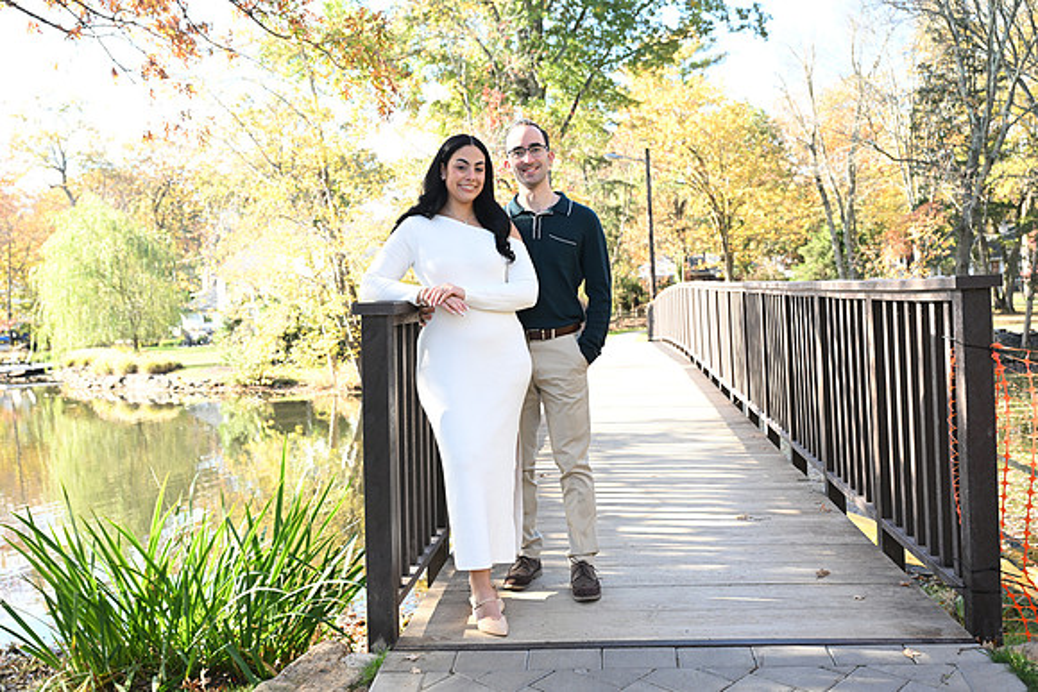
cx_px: 519
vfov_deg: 36.9
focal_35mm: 36
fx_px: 1038
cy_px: 346
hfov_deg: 53.1
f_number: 5
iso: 200
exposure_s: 1/100
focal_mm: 36
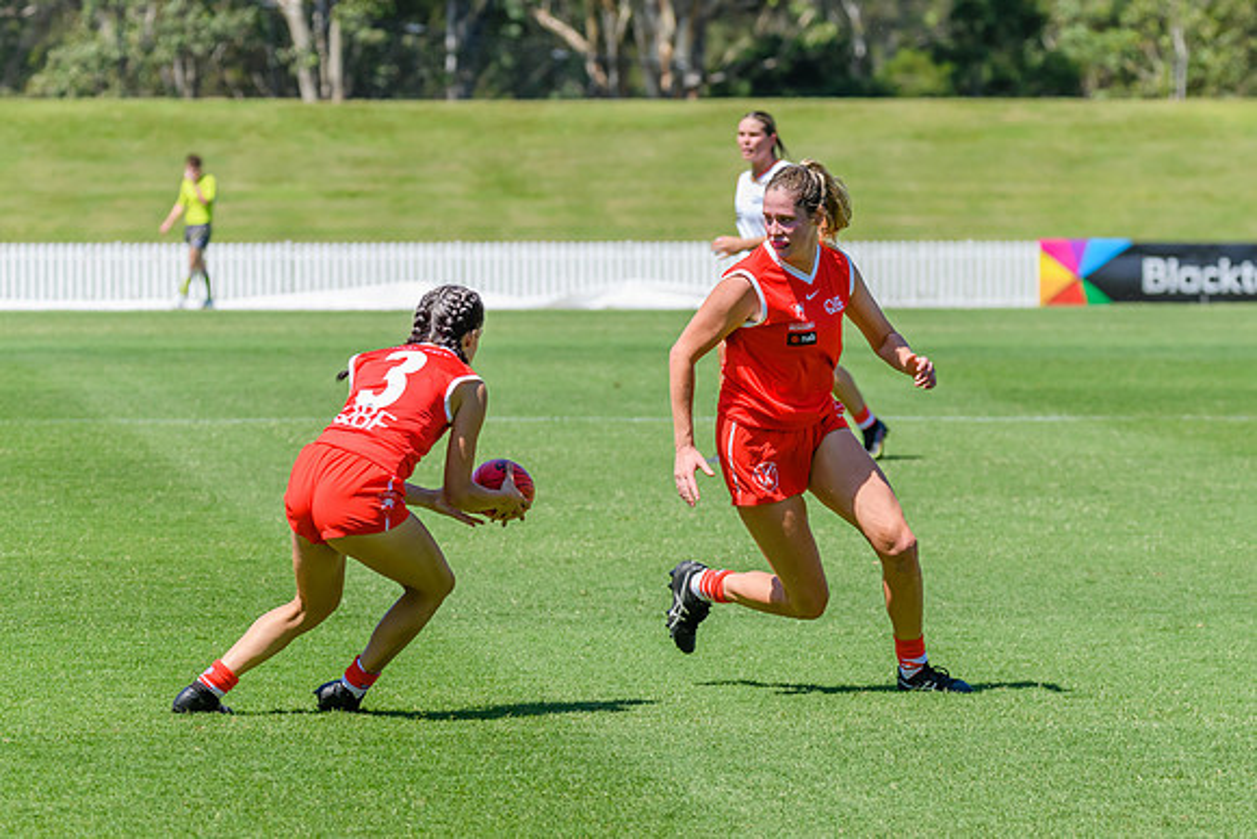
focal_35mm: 290
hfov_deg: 7.1
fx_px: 10129
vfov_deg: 4.7
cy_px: 410
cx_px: 694
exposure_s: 1/2000
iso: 800
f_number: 8
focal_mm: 220
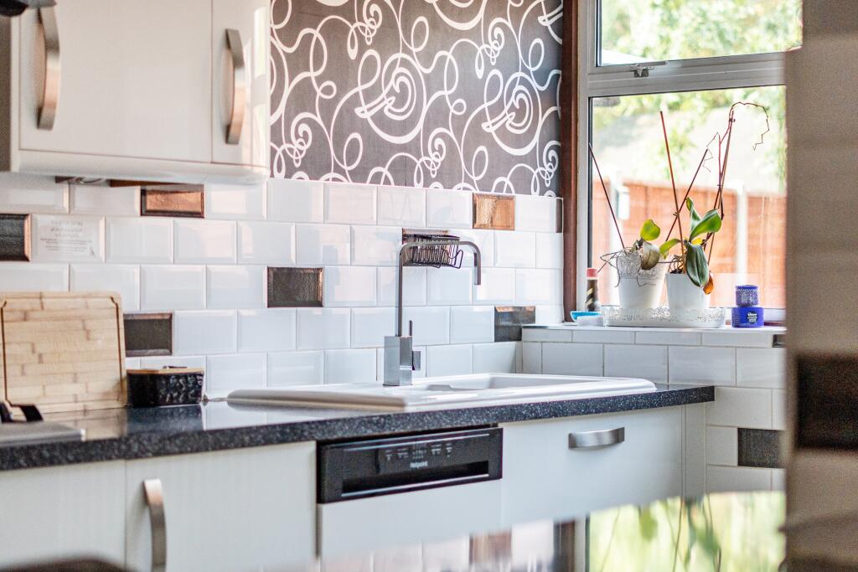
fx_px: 1788
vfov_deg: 18.2
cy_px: 286
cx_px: 429
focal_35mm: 75
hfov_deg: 27.0
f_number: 1.8
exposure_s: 1/2000
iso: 400
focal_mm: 50
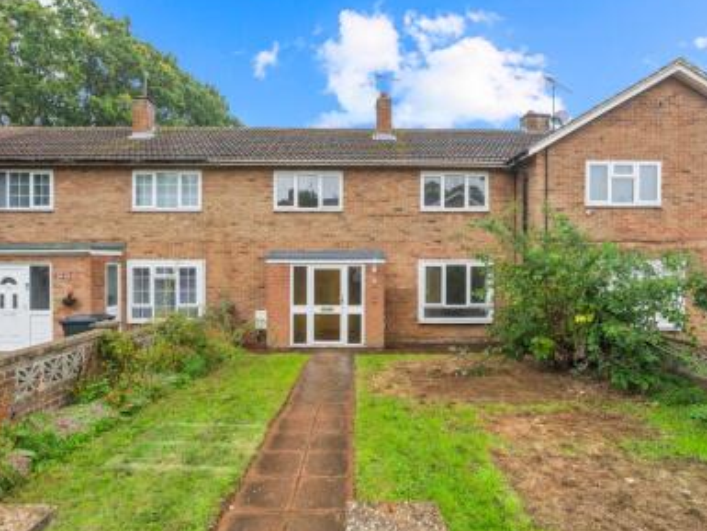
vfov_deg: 68.7
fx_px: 388
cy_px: 269
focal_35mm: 19
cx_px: 363
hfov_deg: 84.6
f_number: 7.1
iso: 320
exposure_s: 1/50
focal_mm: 16
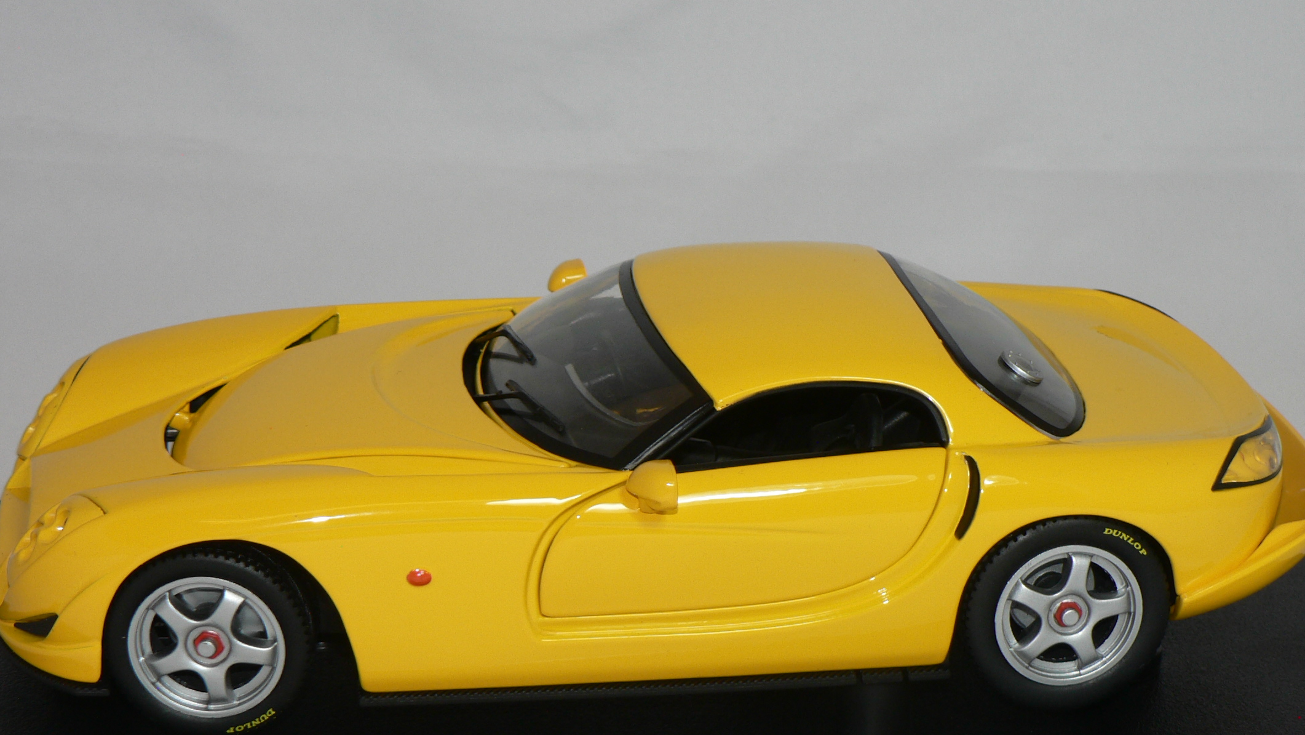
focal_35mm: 92
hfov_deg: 23.2
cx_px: 664
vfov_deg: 13.1
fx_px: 3184
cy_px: 472
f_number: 3.2
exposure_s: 1/60
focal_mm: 11.6
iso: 80
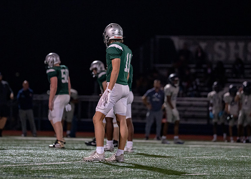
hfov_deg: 7.1
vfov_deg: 5.1
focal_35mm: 282
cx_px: 116
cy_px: 81
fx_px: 2010
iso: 4000
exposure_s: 1/1000
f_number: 2.8
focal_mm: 200
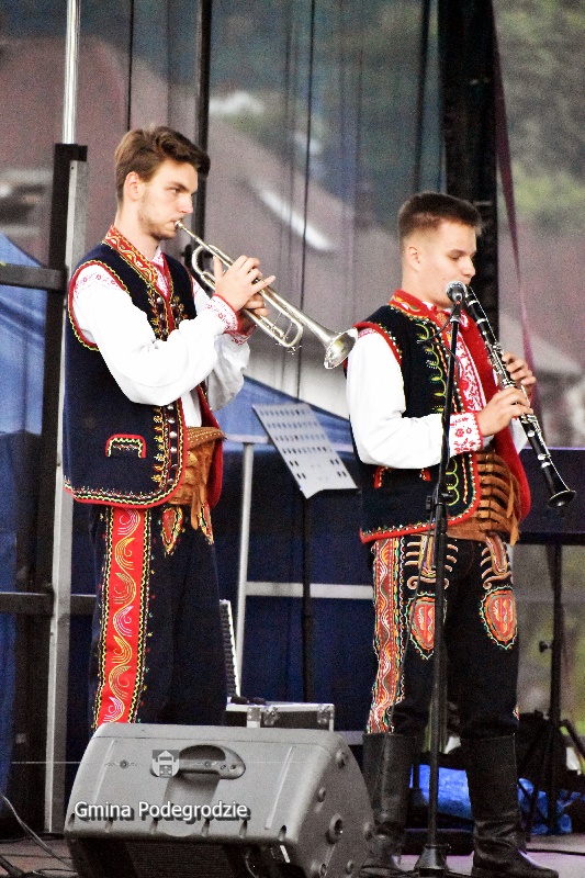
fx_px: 6766
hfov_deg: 5.0
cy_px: 439
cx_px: 292
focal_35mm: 278
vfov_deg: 7.4
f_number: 5.6
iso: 25600
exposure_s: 1/2000
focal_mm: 185
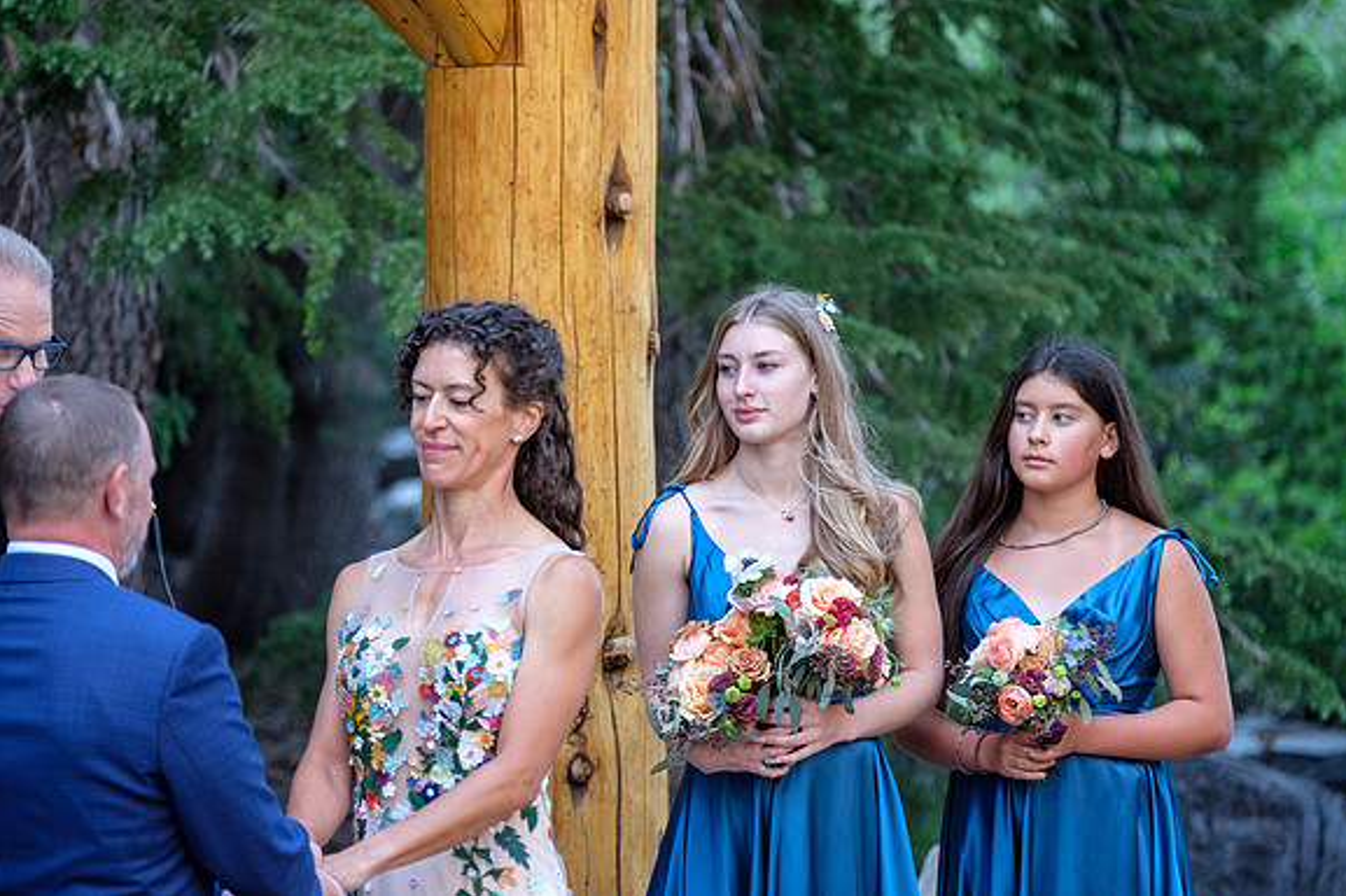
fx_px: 5979
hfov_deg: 12.8
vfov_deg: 8.6
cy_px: 447
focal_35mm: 160
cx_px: 674
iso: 200
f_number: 2.8
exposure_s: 1/40
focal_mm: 106
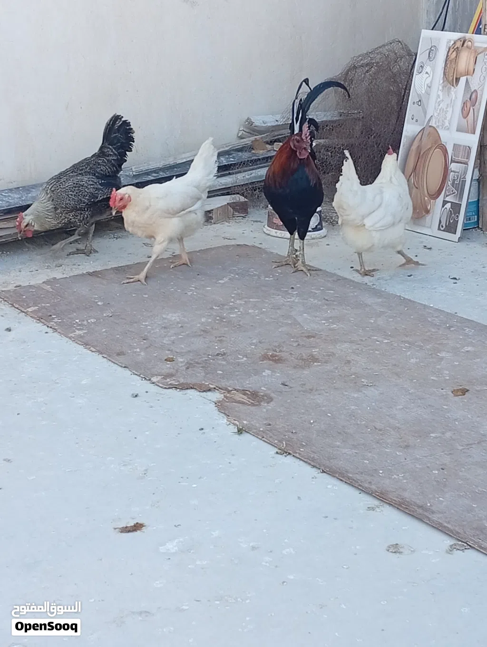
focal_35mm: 70
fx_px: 1310
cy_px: 324
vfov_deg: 27.7
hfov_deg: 21.1
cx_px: 244
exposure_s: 1/100
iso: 79
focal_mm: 3.98
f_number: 1.8
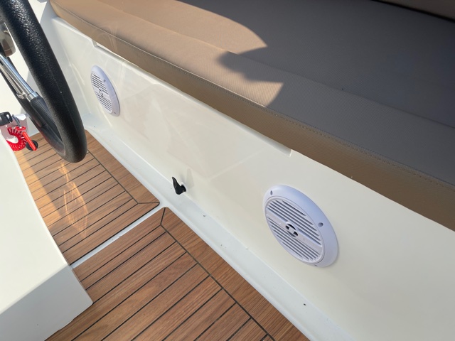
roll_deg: +9.1
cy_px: 170
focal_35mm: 26
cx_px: 228
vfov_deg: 53.1
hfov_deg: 67.3
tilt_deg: -44.6
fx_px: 342
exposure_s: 1/2597
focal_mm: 5.1
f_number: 1.6
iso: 32
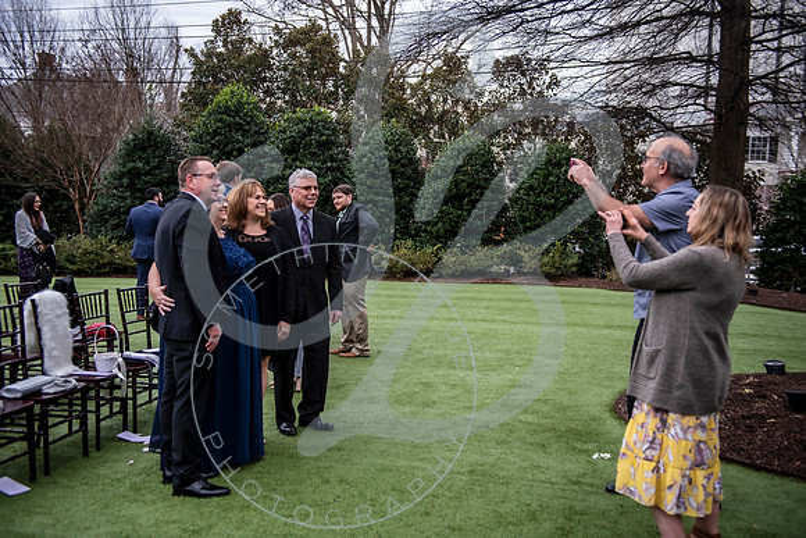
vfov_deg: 35.1
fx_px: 851
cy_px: 269
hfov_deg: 50.7
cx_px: 403
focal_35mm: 38
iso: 250
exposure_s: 1/200
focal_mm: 38
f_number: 2.8
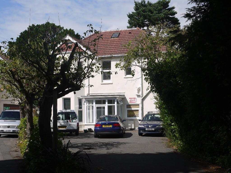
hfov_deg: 36.8
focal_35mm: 52
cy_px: 86
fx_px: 347
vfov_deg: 28.0
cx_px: 116
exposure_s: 1/400
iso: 100
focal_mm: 26
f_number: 9
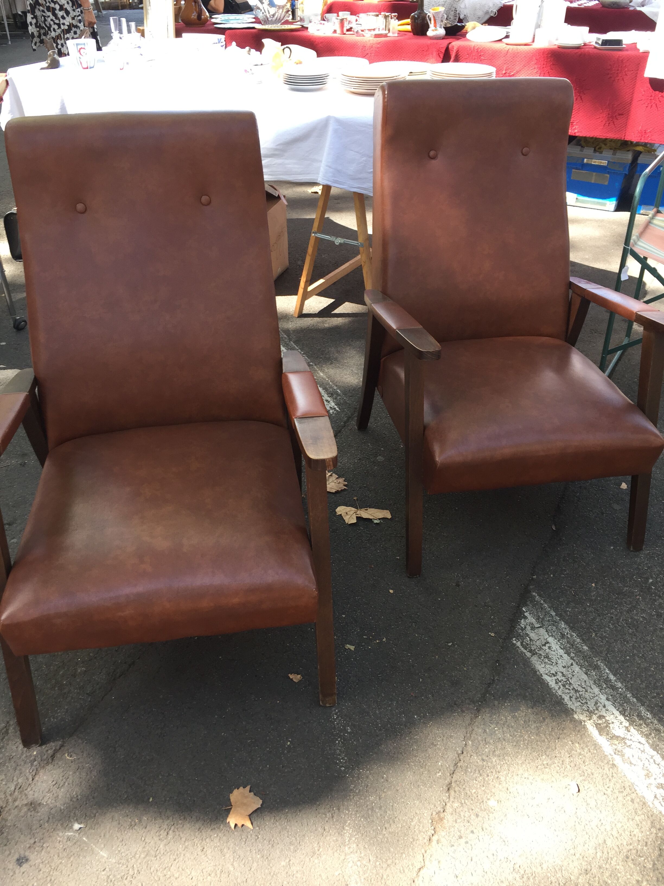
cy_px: 443
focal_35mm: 29
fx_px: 742
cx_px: 332
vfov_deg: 61.7
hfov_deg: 48.2
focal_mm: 4.15
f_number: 2.2
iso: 40
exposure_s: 1/100
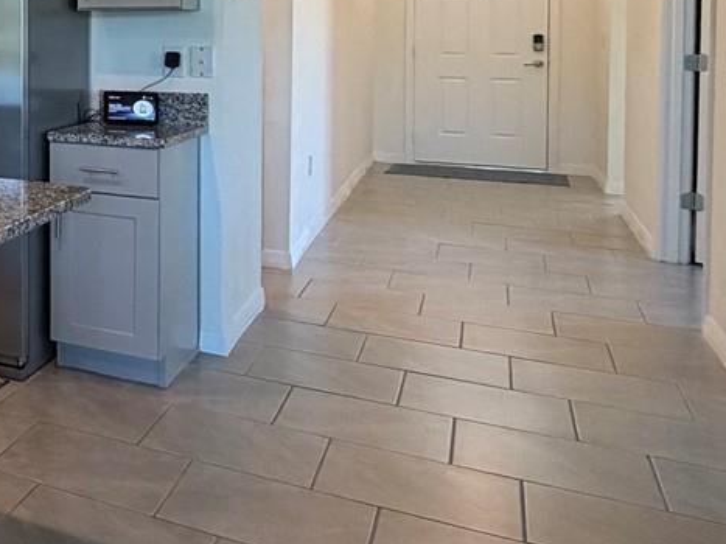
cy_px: 39
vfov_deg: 28.9
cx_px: -344
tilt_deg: -1.3
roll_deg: +0.2
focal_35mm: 48
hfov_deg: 27.9
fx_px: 1006
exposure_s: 1/60
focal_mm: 2.22
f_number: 2.2
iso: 200
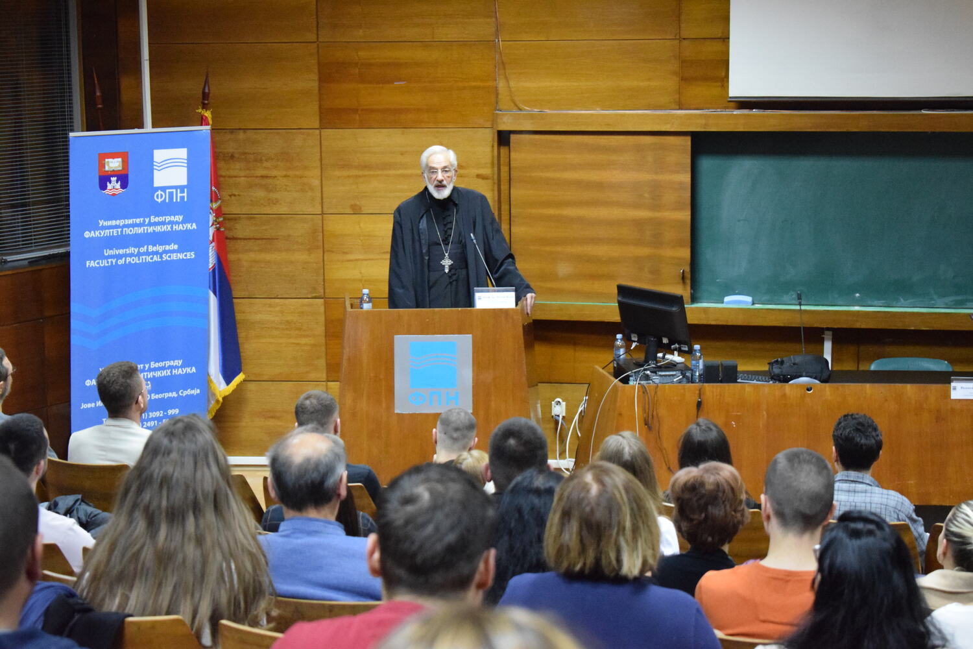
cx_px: 486
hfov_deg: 24.6
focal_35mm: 82
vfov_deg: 16.6
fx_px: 2230
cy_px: 324
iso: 6400
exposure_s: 1/60
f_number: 5.6
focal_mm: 55
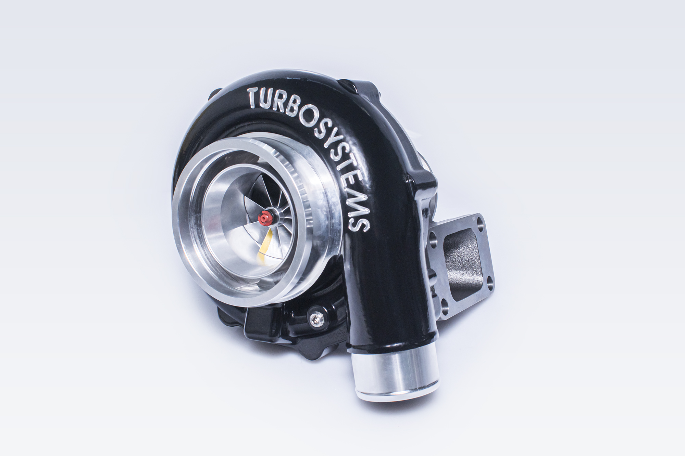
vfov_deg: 30.8
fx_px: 828
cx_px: 342
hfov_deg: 45.0
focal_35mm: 44
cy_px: 228
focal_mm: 29
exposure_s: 1/60
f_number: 11
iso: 200
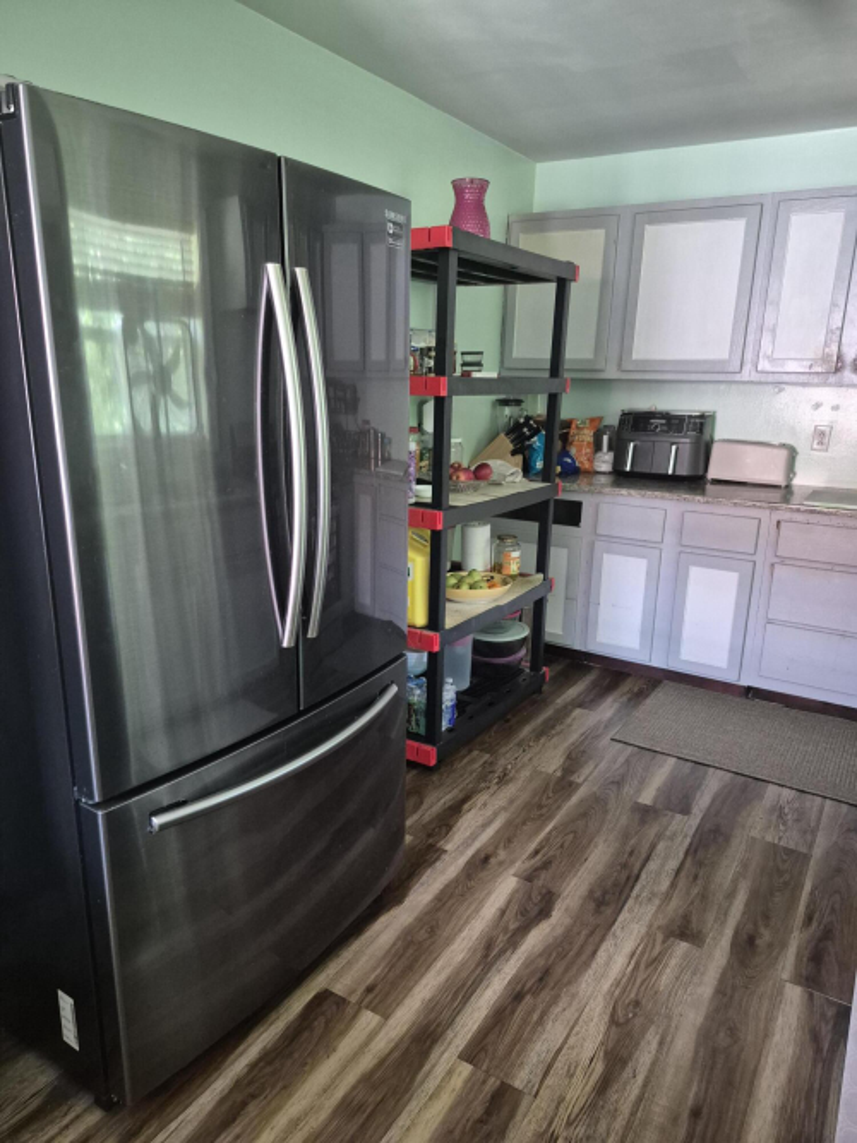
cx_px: 428
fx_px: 759
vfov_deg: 73.9
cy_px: 572
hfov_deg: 58.9
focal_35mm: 23
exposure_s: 1/60
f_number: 1.8
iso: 1250
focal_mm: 5.4
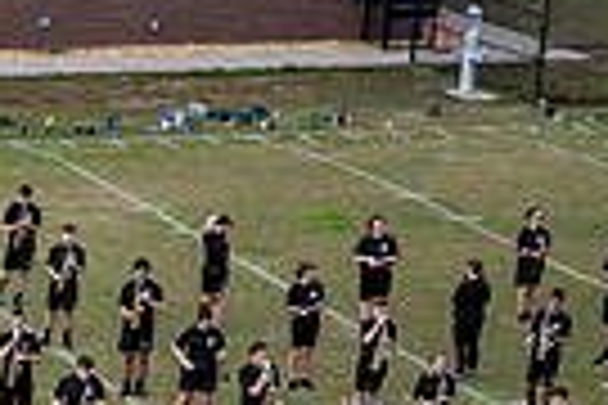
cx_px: -518
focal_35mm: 180
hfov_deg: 10.7
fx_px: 3040
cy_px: 587
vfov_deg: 7.5
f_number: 2.8
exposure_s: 1/1250
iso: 100
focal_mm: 42
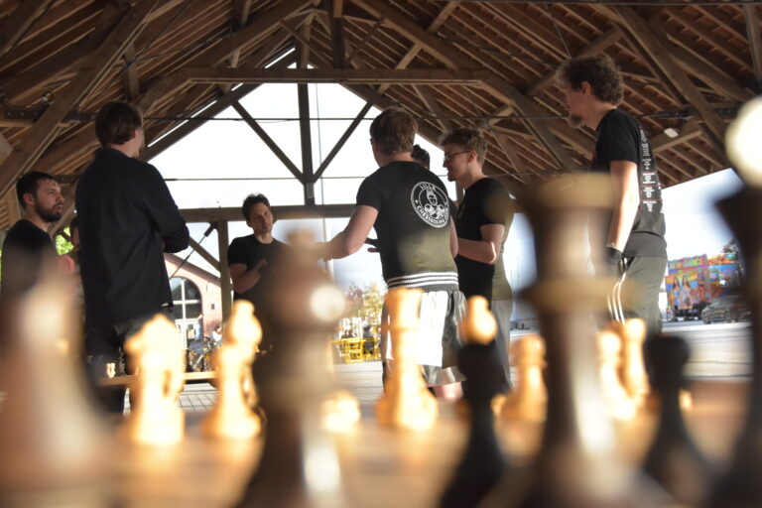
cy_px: 254
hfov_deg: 47.9
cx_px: 381
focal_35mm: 40
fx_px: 857
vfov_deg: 33.0
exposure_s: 1/2000
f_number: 4
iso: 2000
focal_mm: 27
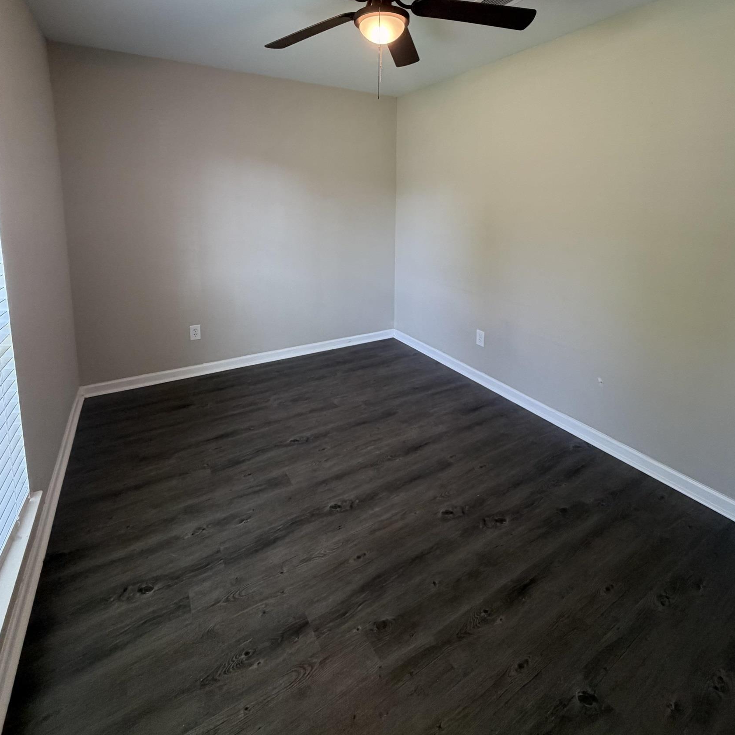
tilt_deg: -7.7
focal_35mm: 17
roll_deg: +0.1
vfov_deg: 81.7
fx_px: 408
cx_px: 376
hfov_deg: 84.0
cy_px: 258
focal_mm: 2.22
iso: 250
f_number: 2.2
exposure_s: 1/60
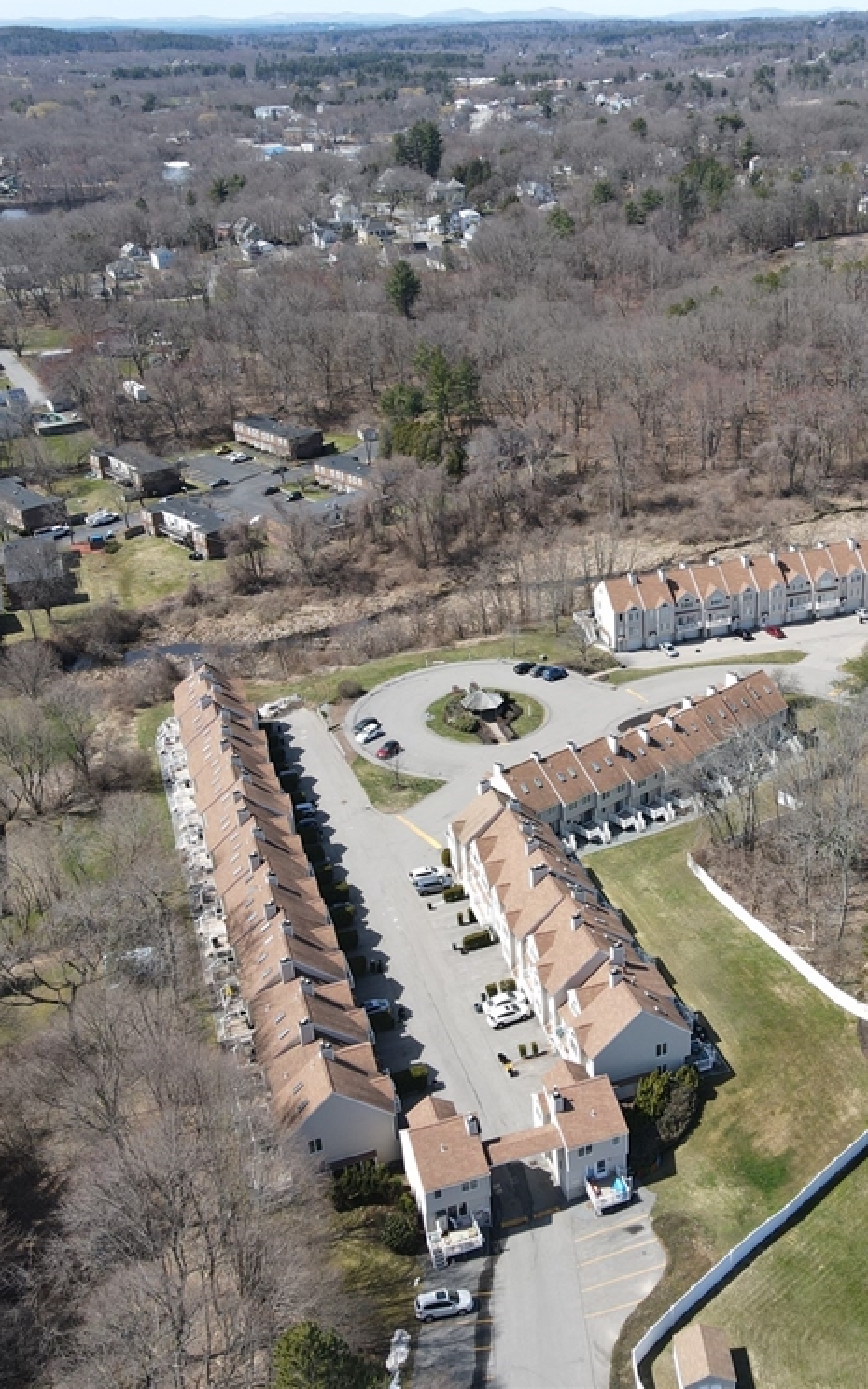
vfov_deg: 55.3
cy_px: 674
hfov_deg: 35.6
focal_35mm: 35
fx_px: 1325
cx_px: 629
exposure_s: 1/350
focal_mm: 4.5
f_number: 2.8
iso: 100
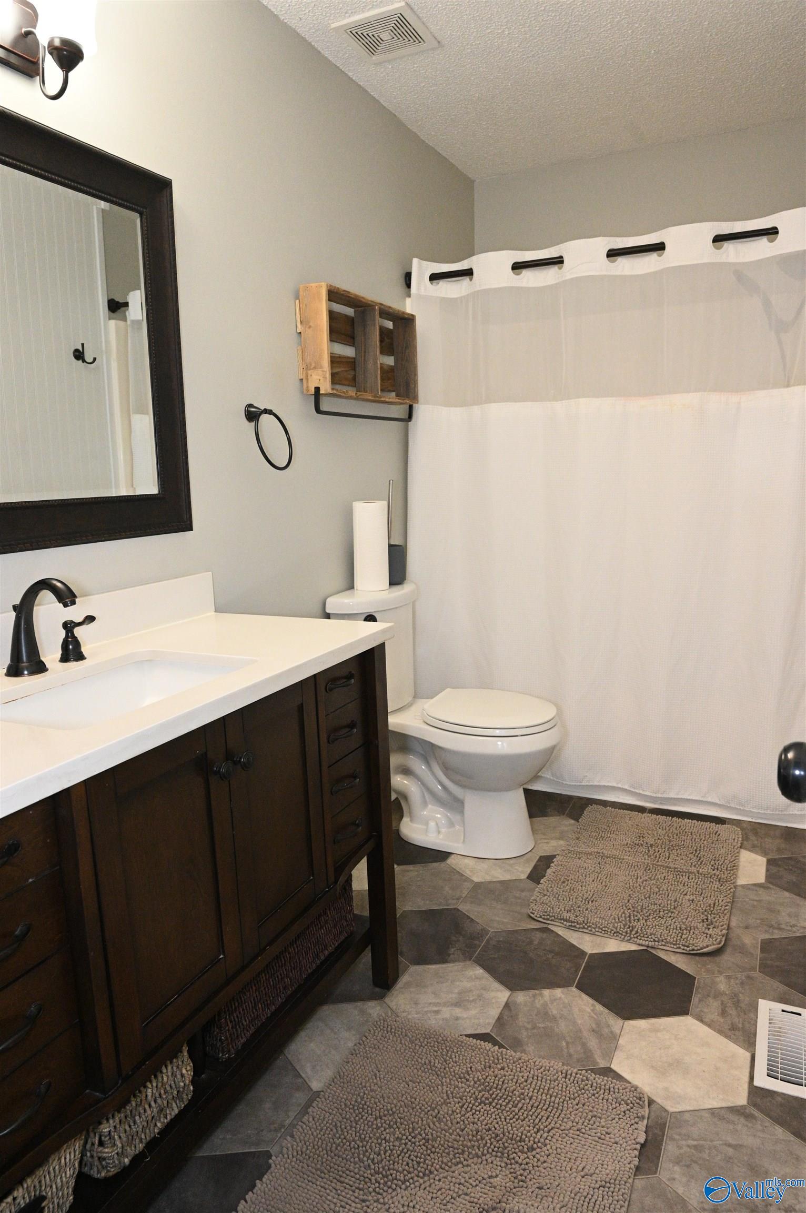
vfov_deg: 73.8
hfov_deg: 53.1
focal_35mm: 24
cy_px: 606
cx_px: 403
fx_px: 807
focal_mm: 24
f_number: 7.1
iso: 6400
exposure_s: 1/200
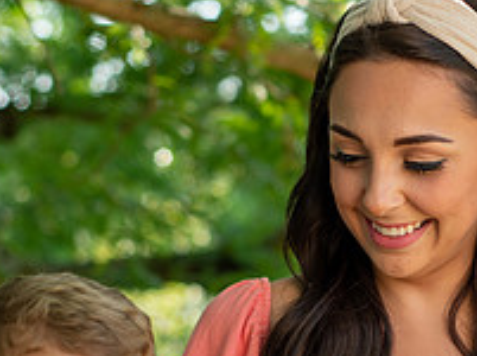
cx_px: 389
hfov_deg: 14.1
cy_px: 319
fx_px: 1912
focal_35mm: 139
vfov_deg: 10.6
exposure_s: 1/160
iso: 64
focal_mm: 50
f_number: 3.2
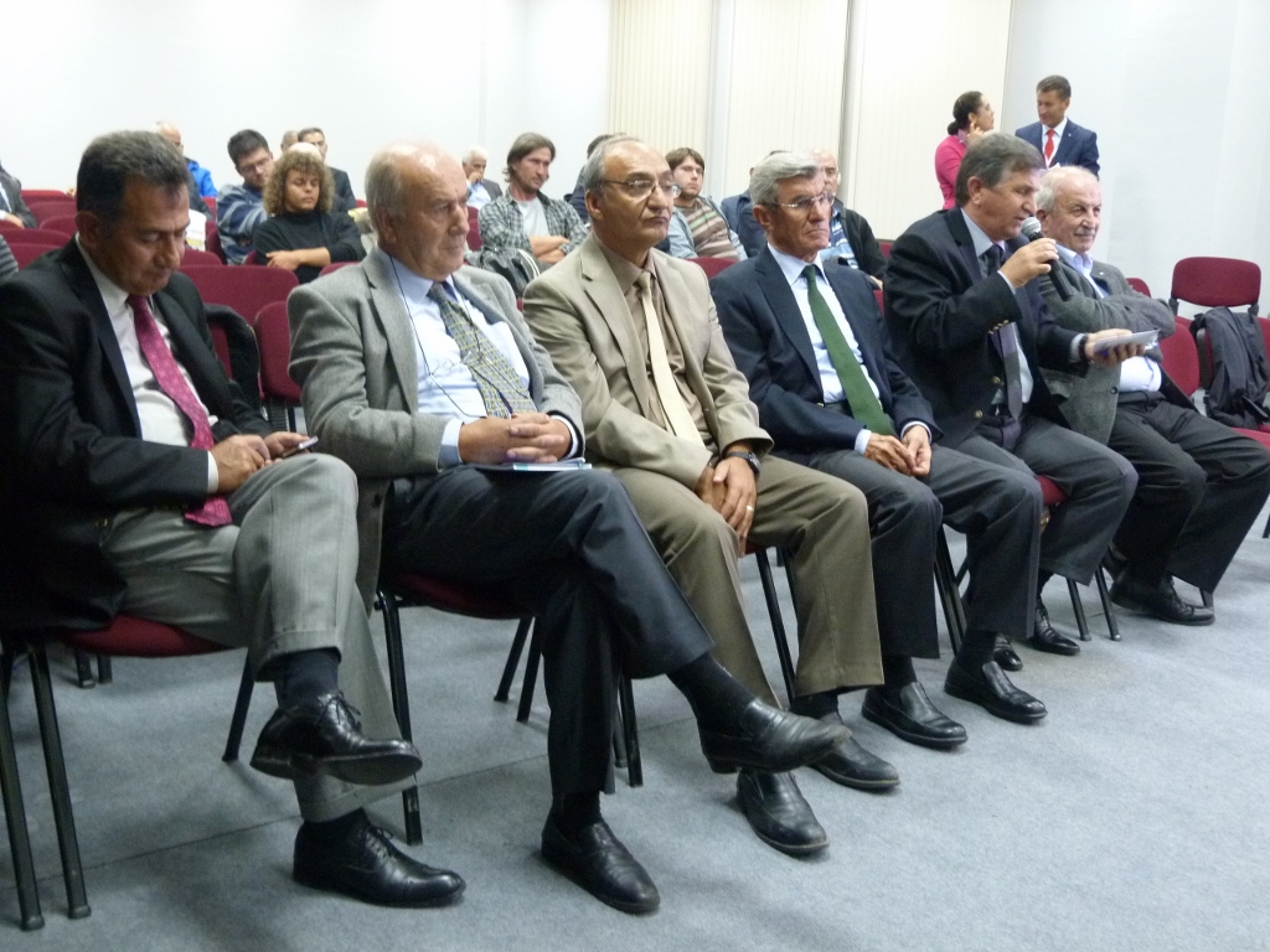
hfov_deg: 45.8
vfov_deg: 35.1
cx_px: 635
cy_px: 476
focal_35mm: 41
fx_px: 1504
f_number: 3.2
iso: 400
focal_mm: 7.4
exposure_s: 1/10
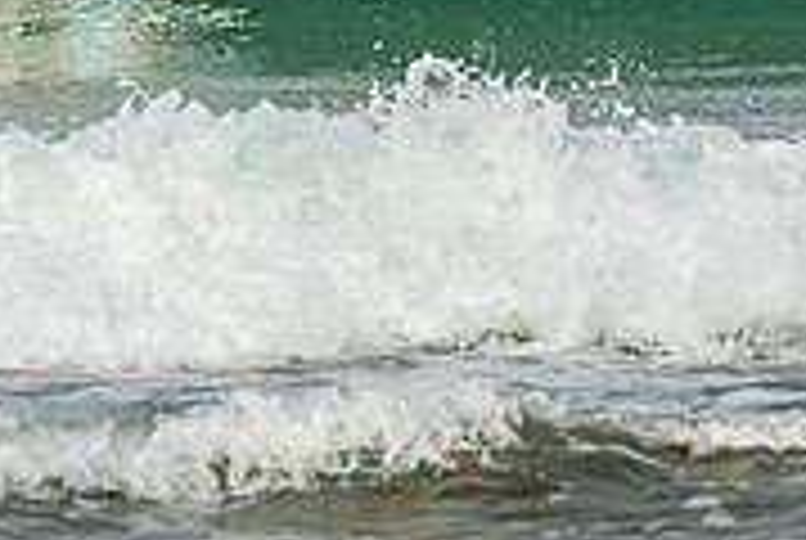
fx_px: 22493
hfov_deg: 2.1
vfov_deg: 1.4
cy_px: -133
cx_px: 275
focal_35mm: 1003
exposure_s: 1/1250
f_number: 5.6
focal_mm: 200
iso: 200
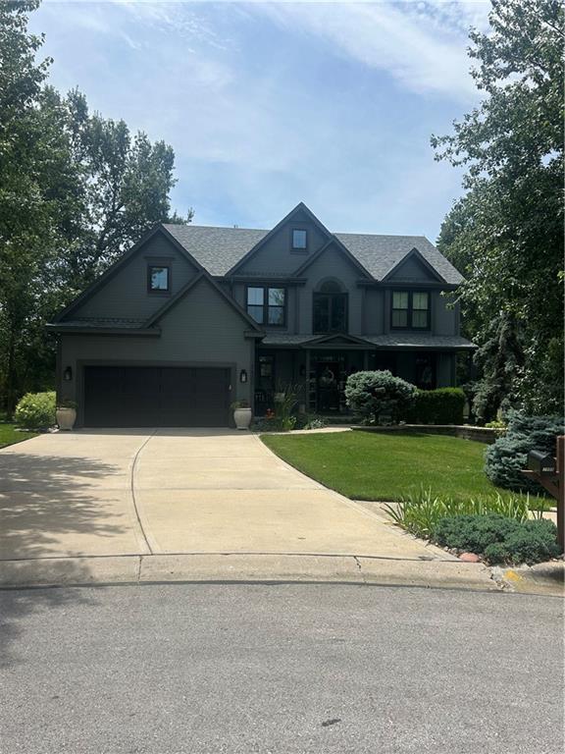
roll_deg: -1.9
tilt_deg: -1.8
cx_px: 282
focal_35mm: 26
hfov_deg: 53.1
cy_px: 377
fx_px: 566
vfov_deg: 67.3
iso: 50
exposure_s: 1/6579
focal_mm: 5.7
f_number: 1.5
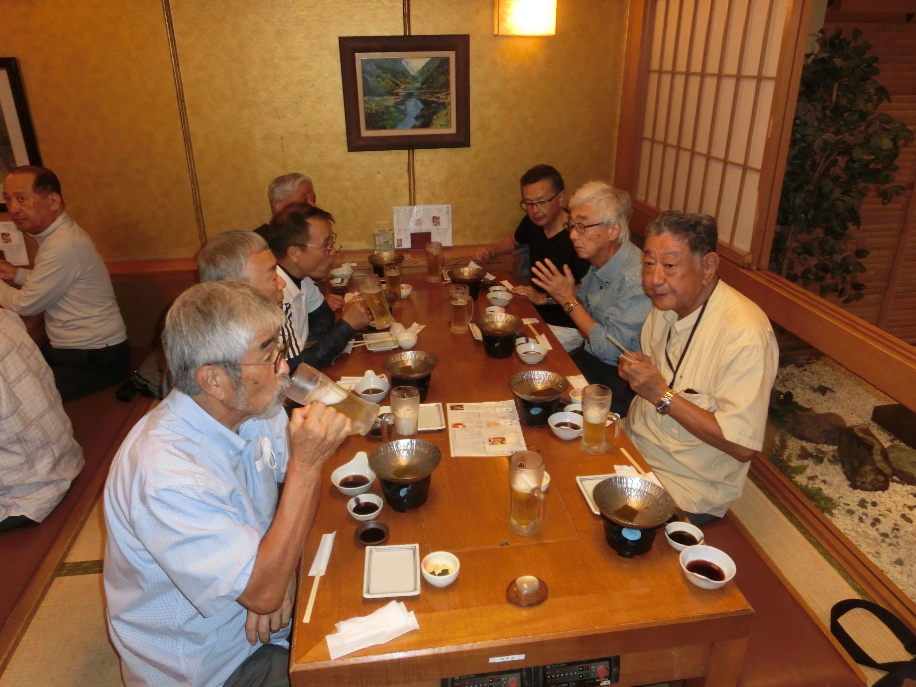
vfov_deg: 54.9
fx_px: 662
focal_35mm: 25
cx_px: 458
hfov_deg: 69.4
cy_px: 344
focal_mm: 4.4
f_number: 3.3
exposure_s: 1/60
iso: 400
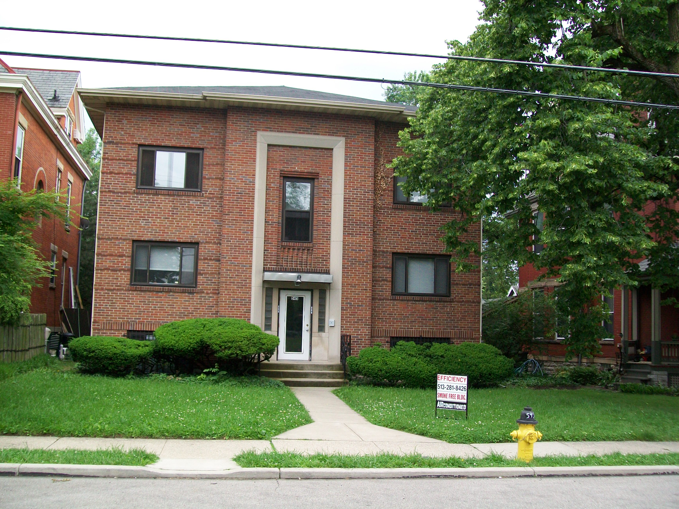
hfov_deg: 51.4
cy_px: 254
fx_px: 706
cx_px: 340
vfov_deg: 39.7
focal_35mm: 36
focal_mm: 6
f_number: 2.7
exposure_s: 1/160
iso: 64
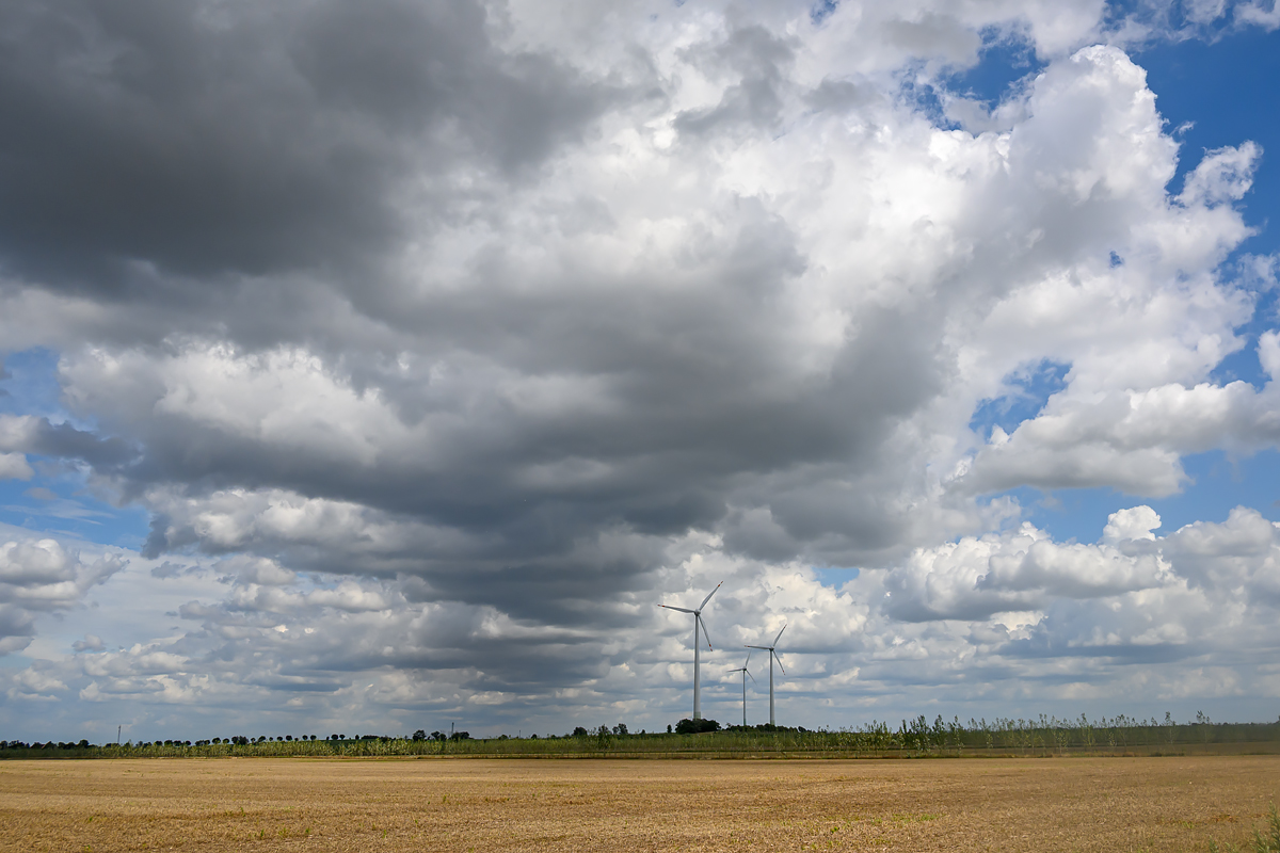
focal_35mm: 31
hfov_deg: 60.7
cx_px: 640
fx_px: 1093
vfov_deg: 42.6
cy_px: 426
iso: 200
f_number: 8
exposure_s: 1/1500
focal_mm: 20.5
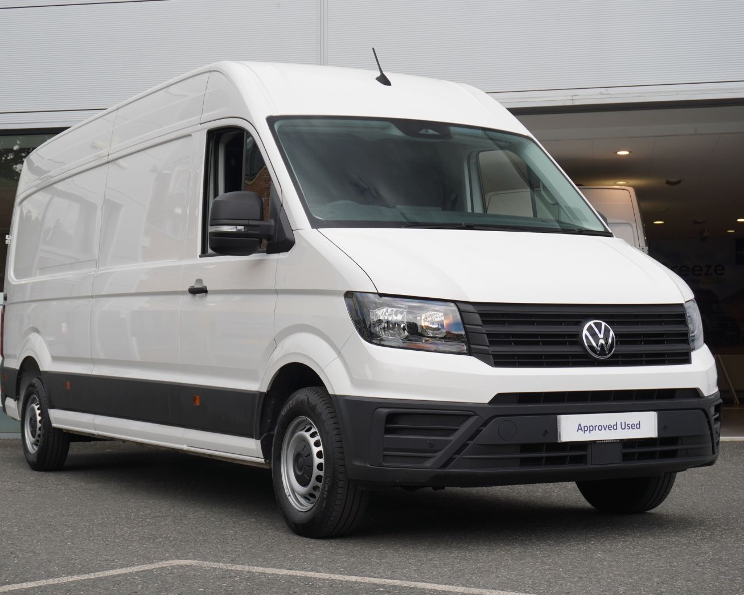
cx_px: 331
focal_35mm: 62
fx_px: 1365
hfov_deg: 30.5
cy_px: 294
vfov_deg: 24.6
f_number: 6.3
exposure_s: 1/160
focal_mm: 36
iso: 160
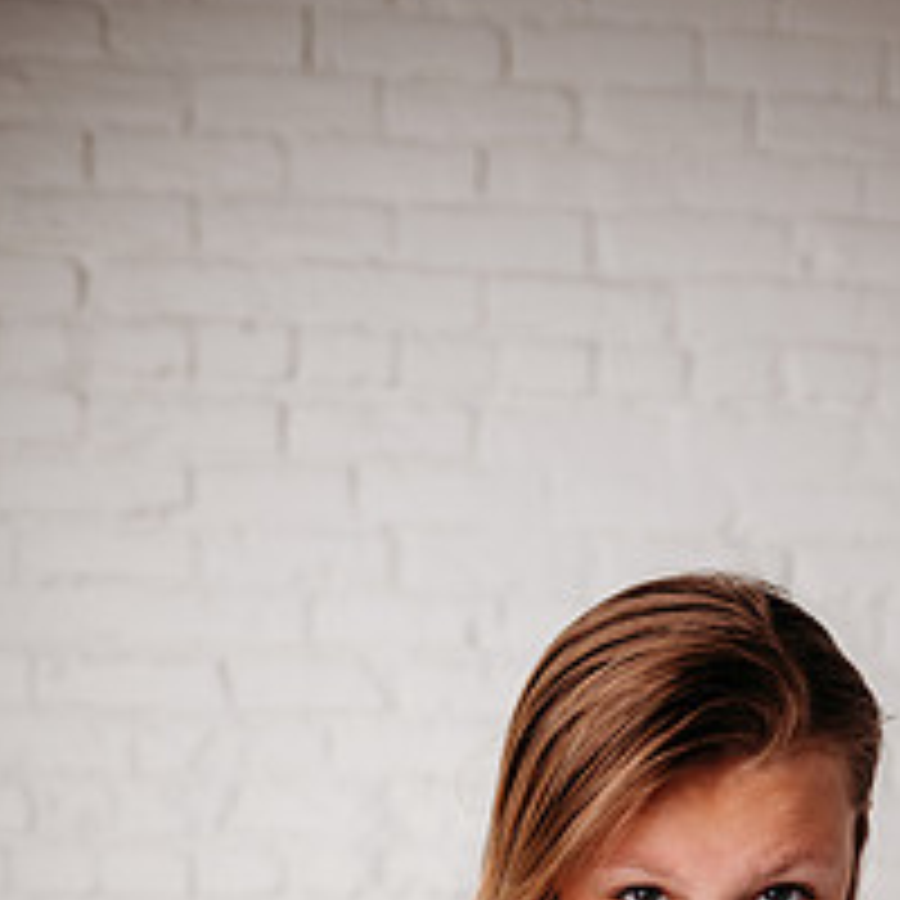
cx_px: 662
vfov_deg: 32.5
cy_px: 981
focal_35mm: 46
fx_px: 1353
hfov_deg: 36.0
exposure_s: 1/200
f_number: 2
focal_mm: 24
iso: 100
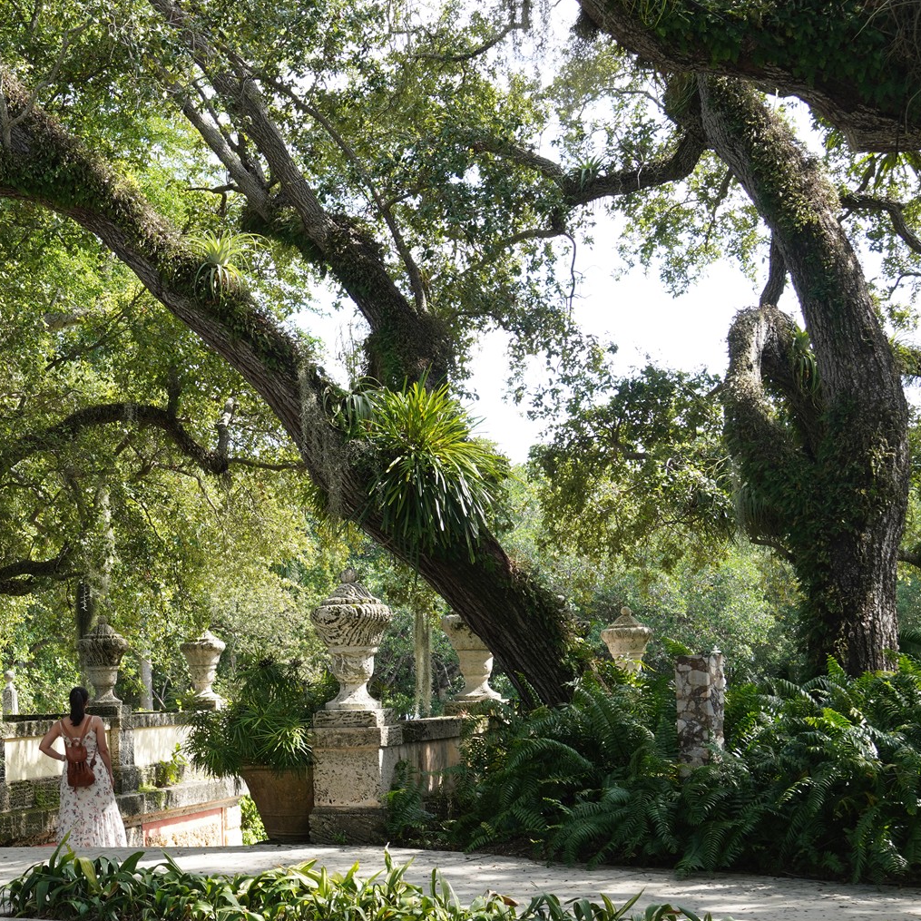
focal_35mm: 72
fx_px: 2167
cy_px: 573
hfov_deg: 23.3
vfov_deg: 23.9
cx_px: 67
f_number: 9
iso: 250
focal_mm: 43
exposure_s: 1/100
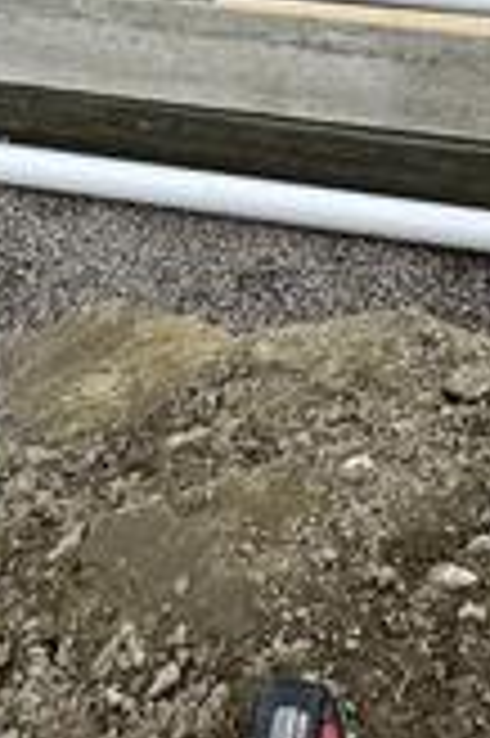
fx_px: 1453
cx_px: 297
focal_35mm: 71
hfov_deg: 19.1
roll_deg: +2.0
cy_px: -324
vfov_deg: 23.6
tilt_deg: -28.0
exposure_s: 1/370
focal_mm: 2.22
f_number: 2.2
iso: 40
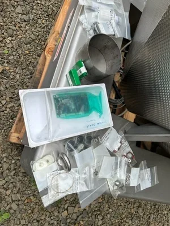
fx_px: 157
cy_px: 113
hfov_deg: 56.8
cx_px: 85
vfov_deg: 71.6
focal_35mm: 24
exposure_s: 1/1587
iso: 80
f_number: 1.78
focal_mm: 6.86
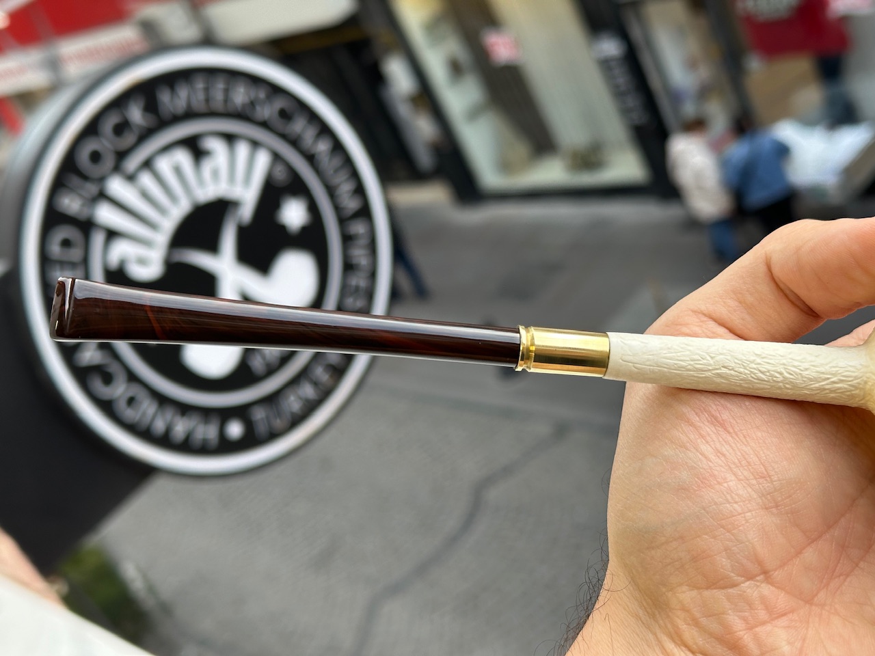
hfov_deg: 39.7
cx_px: 438
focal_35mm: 48
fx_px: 1213
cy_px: 328
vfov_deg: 30.3
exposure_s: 1/129
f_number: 1.78
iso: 64
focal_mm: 6.86
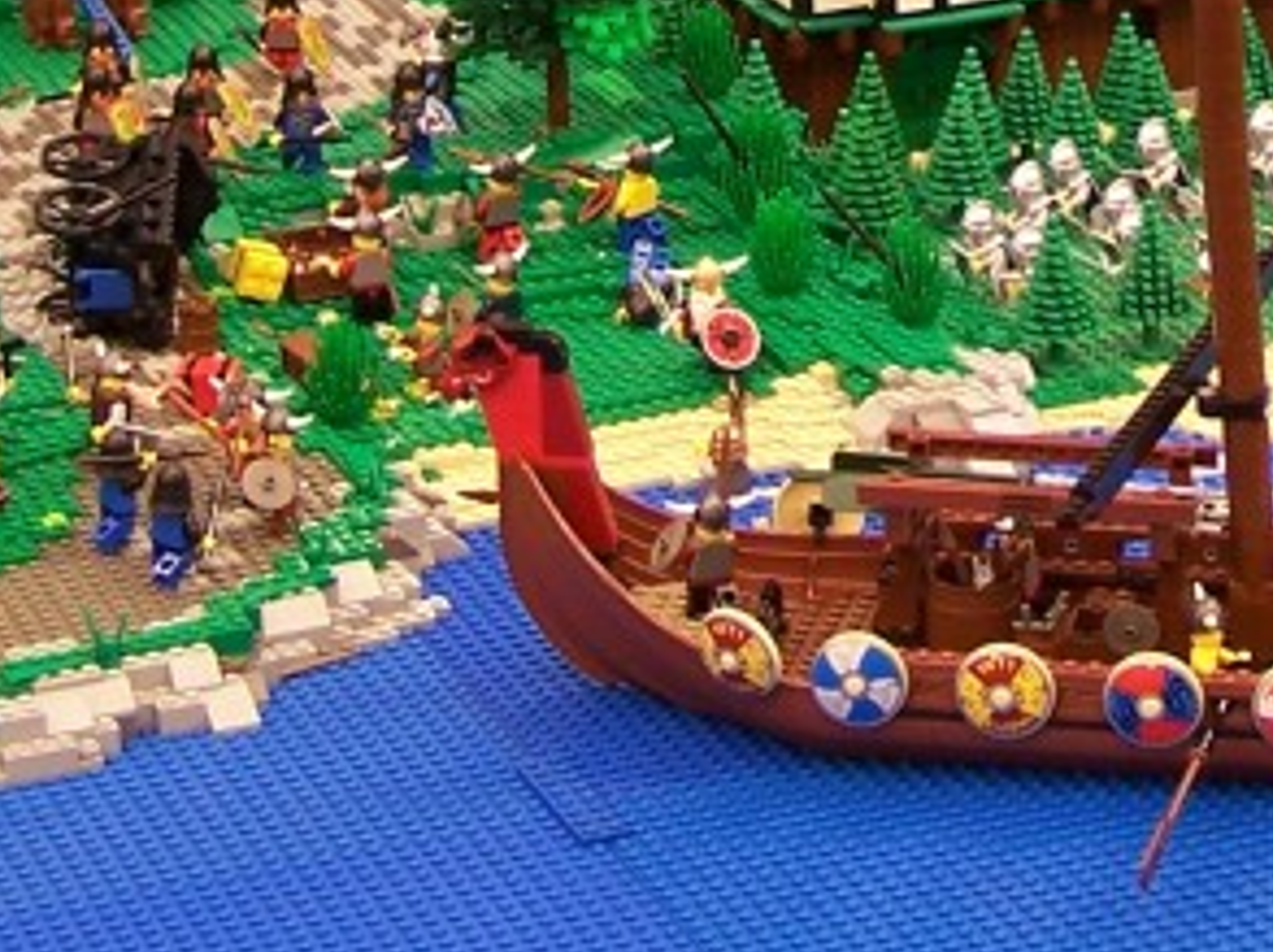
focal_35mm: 140
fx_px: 5142
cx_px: 1312
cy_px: -330
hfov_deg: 13.9
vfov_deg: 10.3
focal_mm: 6.7
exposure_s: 1/2
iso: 80
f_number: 2.8
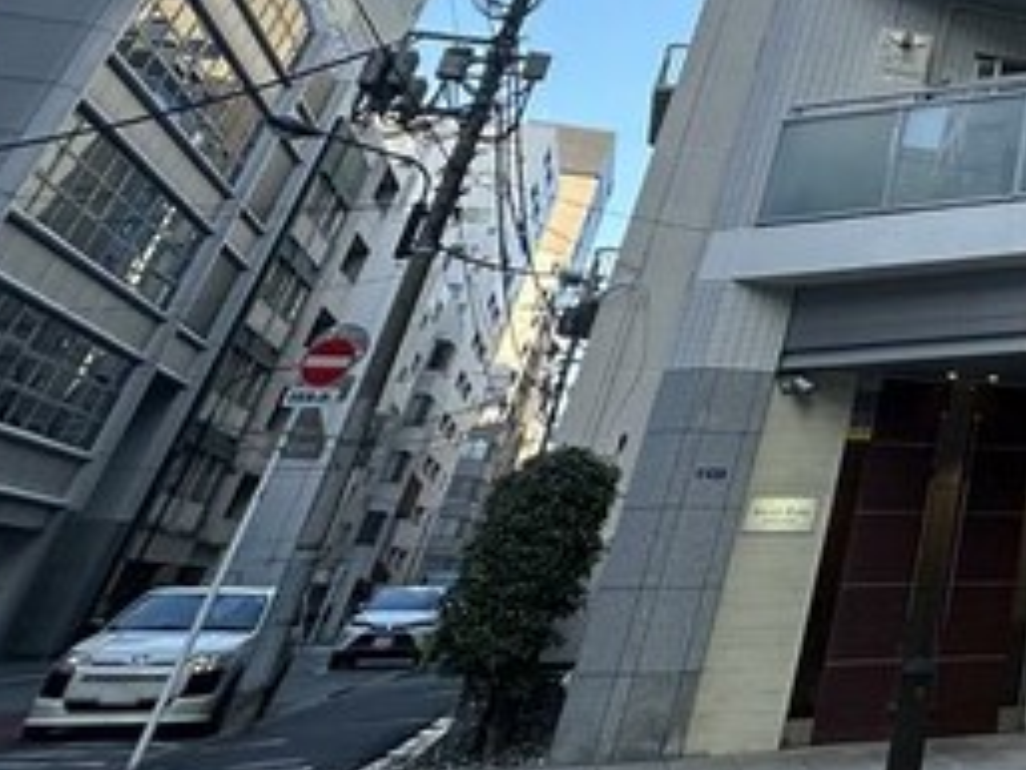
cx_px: 1375
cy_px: -156
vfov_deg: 31.0
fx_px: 1156
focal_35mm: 39
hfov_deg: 33.1
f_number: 2.2
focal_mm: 2.22
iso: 40
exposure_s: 1/281
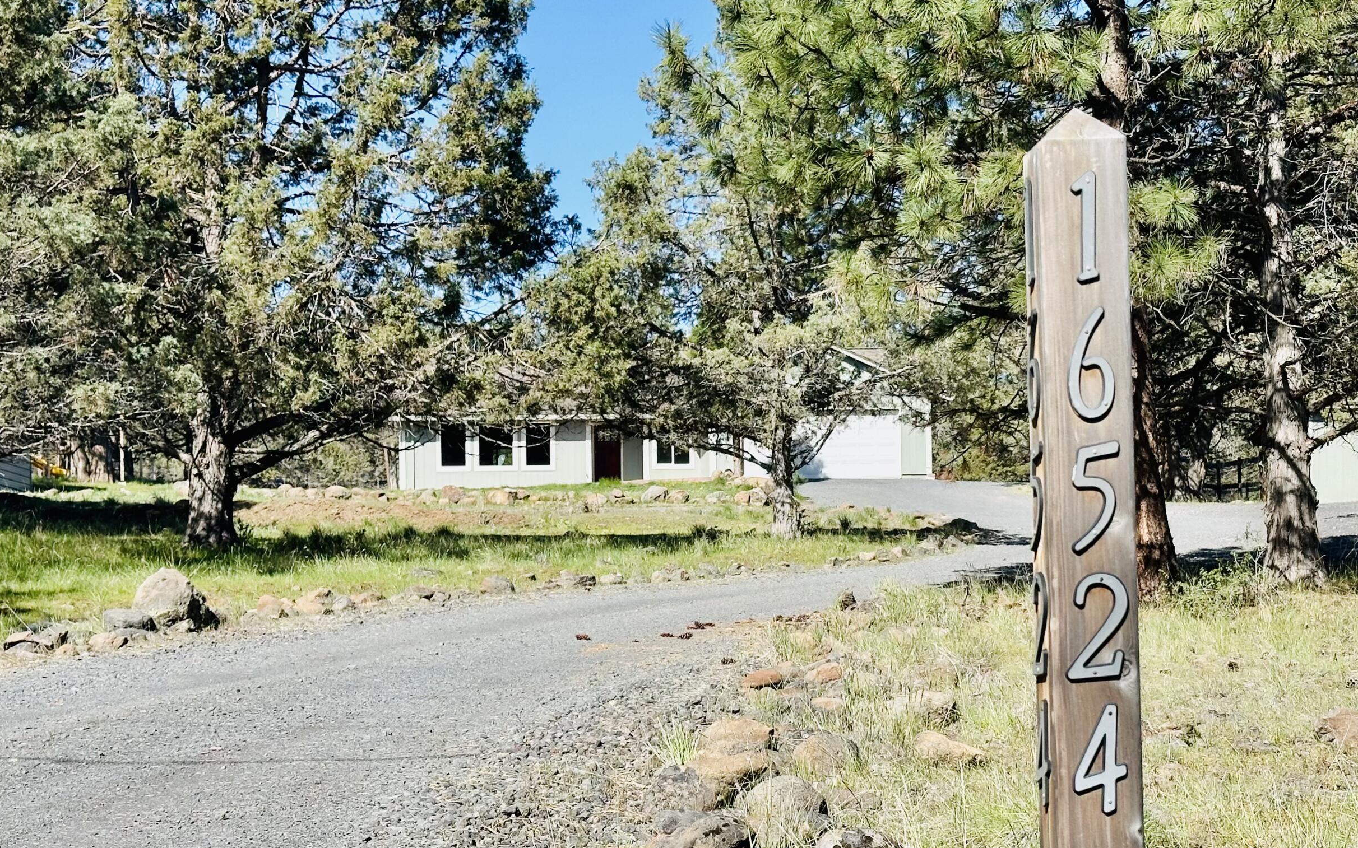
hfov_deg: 32.4
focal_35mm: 63
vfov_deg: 20.6
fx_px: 2331
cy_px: 509
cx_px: 801
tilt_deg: +1.7
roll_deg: +0.9
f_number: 1.78
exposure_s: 1/2732
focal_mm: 6.86
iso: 64
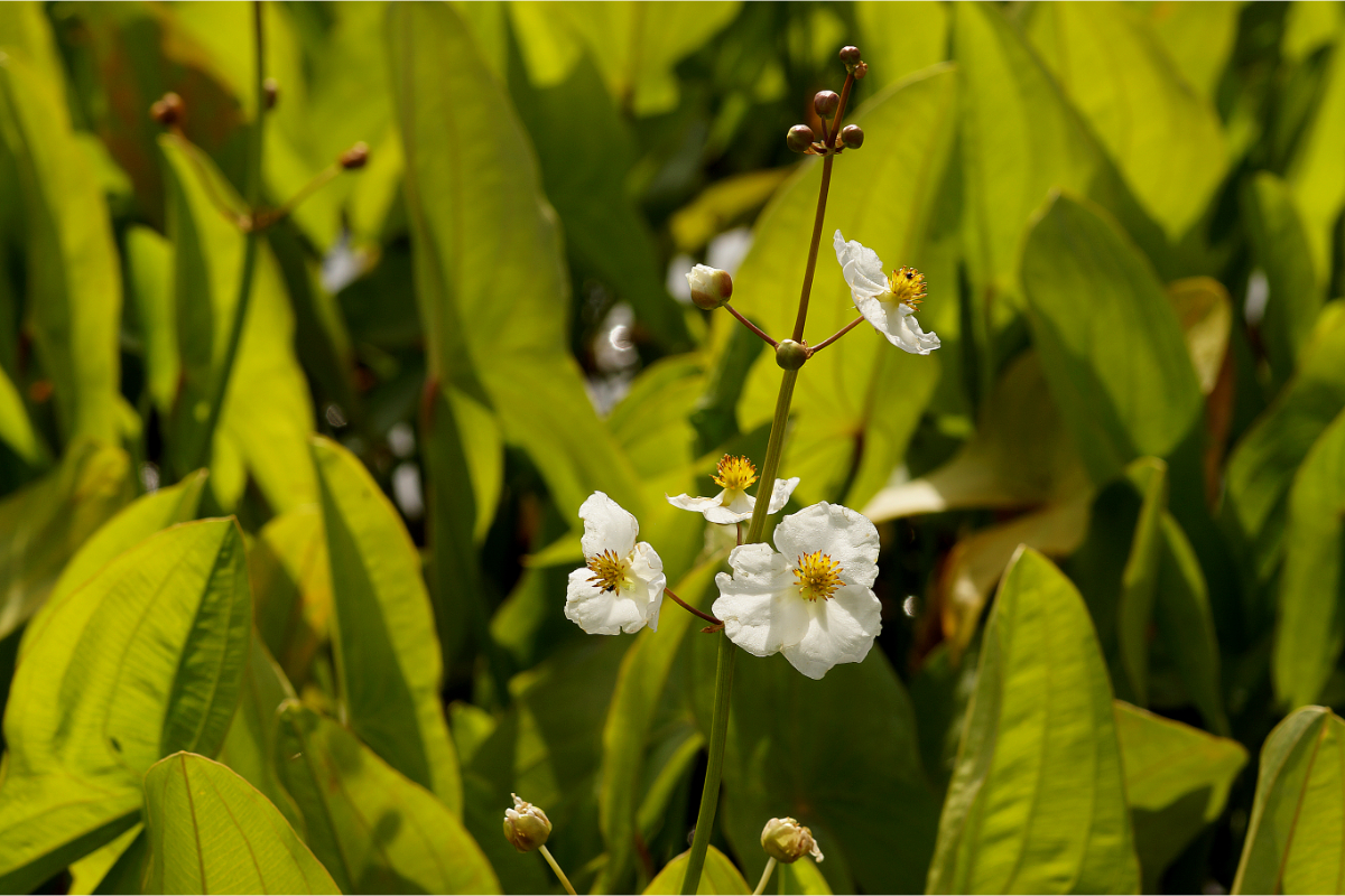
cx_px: 672
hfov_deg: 13.7
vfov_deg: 9.1
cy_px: 448
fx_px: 5604
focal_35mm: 150
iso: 100
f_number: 9
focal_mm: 100
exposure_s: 1/160
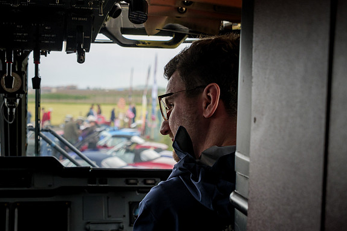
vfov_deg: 20.0
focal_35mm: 68
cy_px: 116
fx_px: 655
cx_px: 155
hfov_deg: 29.6
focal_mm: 29
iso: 400
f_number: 3.7
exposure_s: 1/320
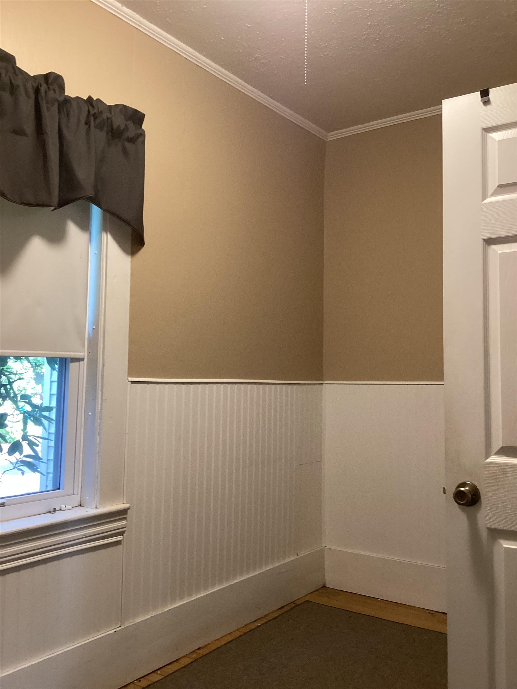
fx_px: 617
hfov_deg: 45.4
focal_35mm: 31
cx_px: 258
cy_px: 344
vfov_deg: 58.4
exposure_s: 1/40
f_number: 2.4
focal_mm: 3.3
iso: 250
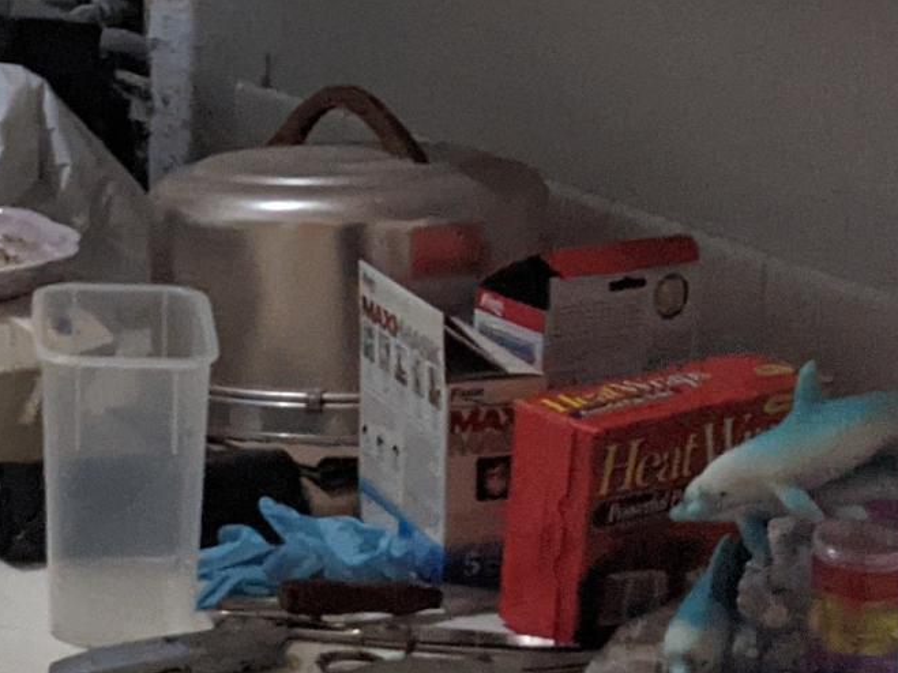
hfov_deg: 15.3
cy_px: -147
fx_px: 3190
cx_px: -274
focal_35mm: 123
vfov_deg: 11.8
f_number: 1.73
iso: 975
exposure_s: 1/120
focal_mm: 4.38
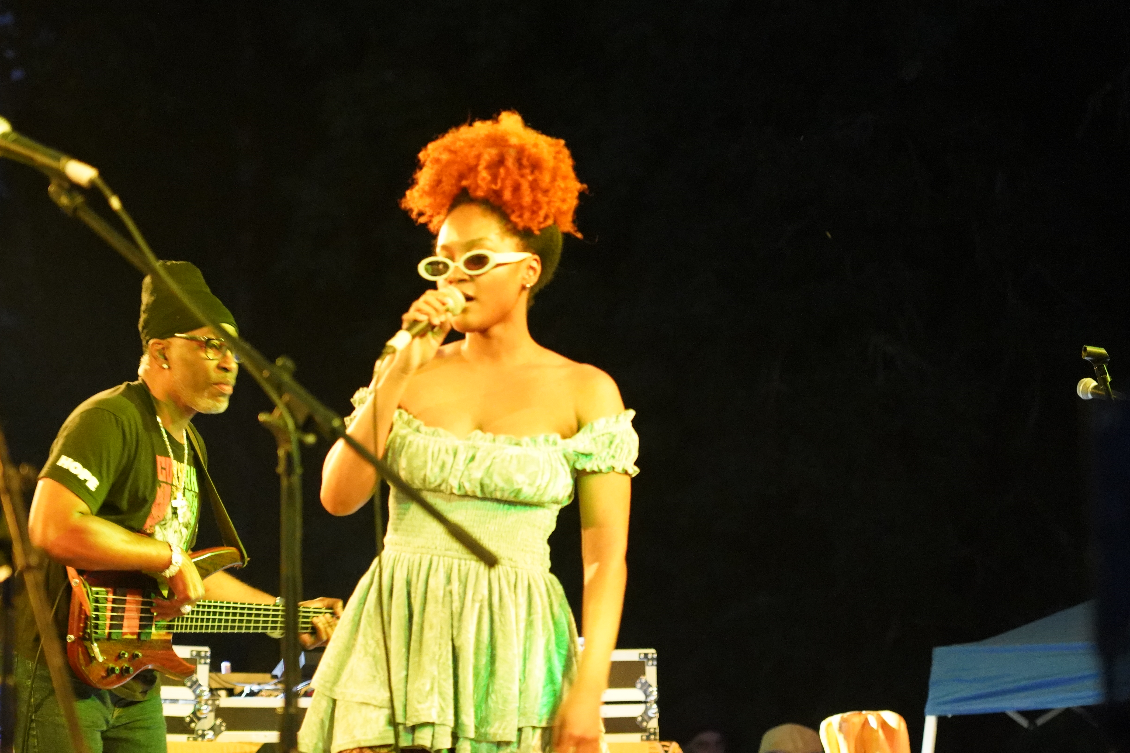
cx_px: 465
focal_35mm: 130
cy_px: 423
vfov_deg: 10.5
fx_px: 4080
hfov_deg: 15.8
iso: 12800
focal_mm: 105
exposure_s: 1/50
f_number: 4
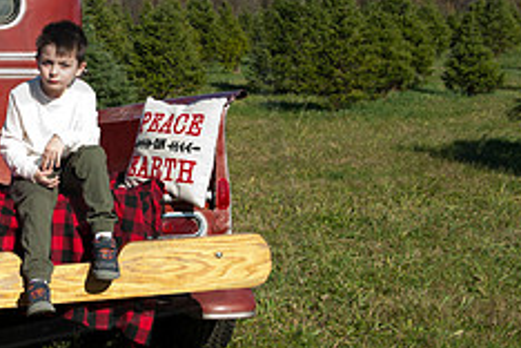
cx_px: -13
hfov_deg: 20.9
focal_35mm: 94
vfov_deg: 14.5
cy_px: 141
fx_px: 1360
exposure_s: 1/500
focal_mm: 38
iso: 100
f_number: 5.6
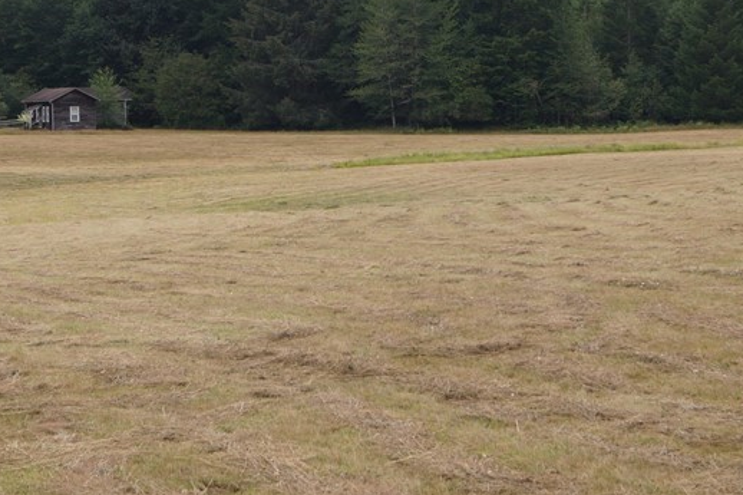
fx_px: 1816
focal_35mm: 88
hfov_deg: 23.1
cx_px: 384
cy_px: 146
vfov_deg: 15.5
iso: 100
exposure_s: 1/160
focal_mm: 28
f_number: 7.1
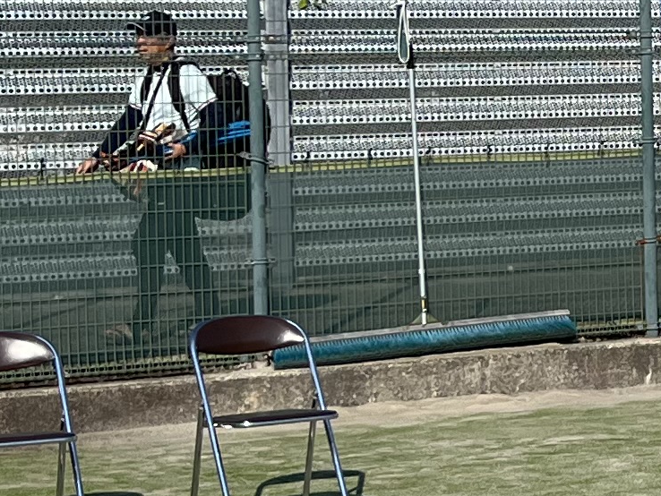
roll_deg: +1.2
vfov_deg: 10.4
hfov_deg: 12.8
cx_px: 1116
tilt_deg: -2.7
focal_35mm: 142
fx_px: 2712
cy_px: 107
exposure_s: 1/5076
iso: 50
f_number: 1.6
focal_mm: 5.1
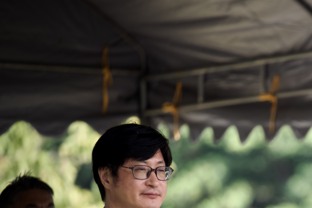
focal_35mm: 427
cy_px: 269
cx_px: 406
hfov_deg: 4.8
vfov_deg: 3.2
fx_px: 3702
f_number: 2.8
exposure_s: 1/320
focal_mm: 164
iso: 100
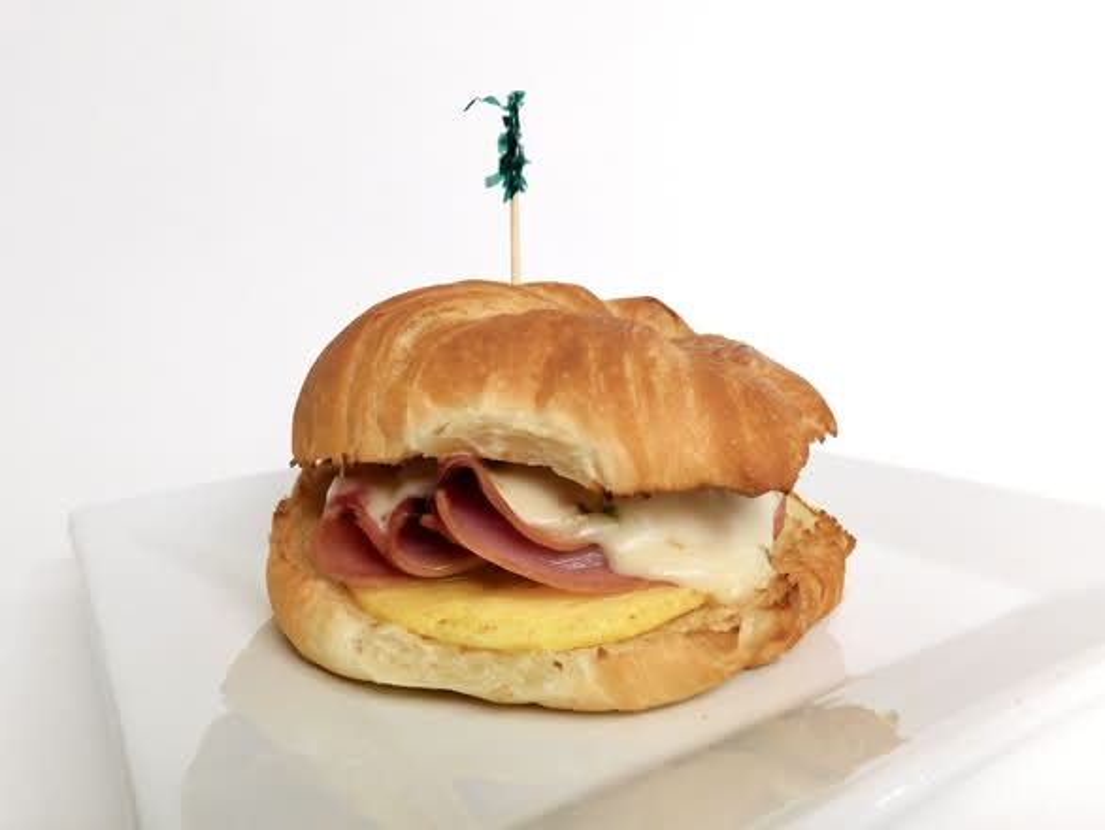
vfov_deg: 58.9
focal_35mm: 23
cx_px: 552
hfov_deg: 73.9
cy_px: 415
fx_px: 734
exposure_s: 1/40
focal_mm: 4
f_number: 3
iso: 125
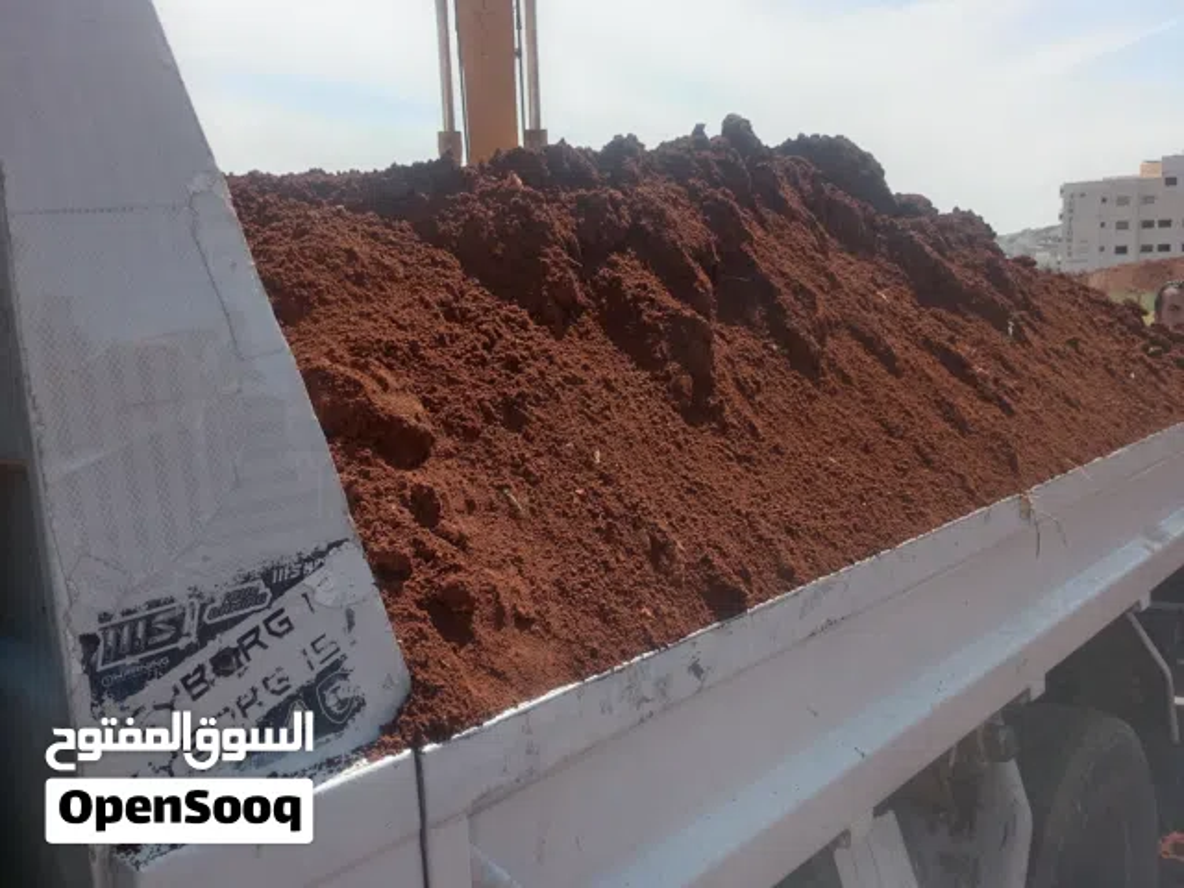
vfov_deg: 48.2
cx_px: 592
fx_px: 992
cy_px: 444
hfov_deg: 61.7
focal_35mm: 29
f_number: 1.8
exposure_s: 1/923
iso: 103
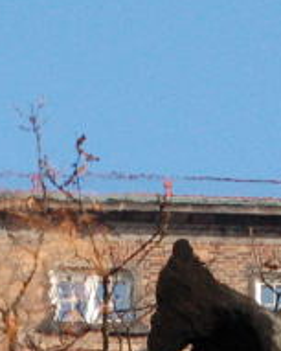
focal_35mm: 416
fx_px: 4316
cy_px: 470
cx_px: 176
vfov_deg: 4.6
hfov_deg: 3.7
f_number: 13
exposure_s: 1/640
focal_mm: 55
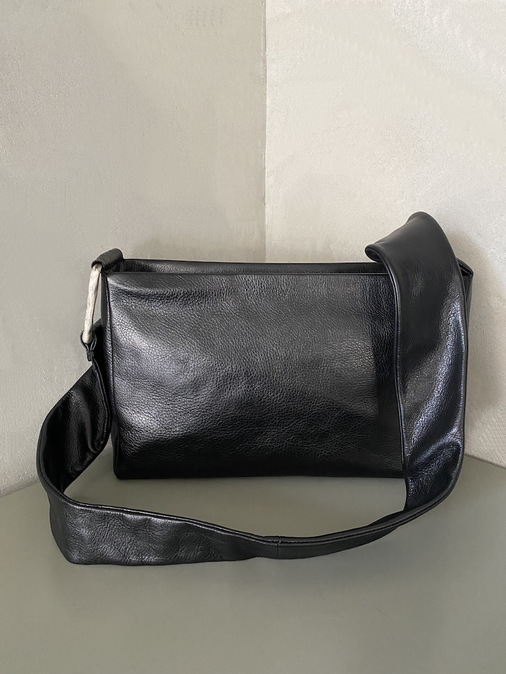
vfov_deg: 67.3
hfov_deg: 53.1
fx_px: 507
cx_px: 253
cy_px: 337
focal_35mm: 26
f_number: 1.8
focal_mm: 4.25
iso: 400
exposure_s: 1/60
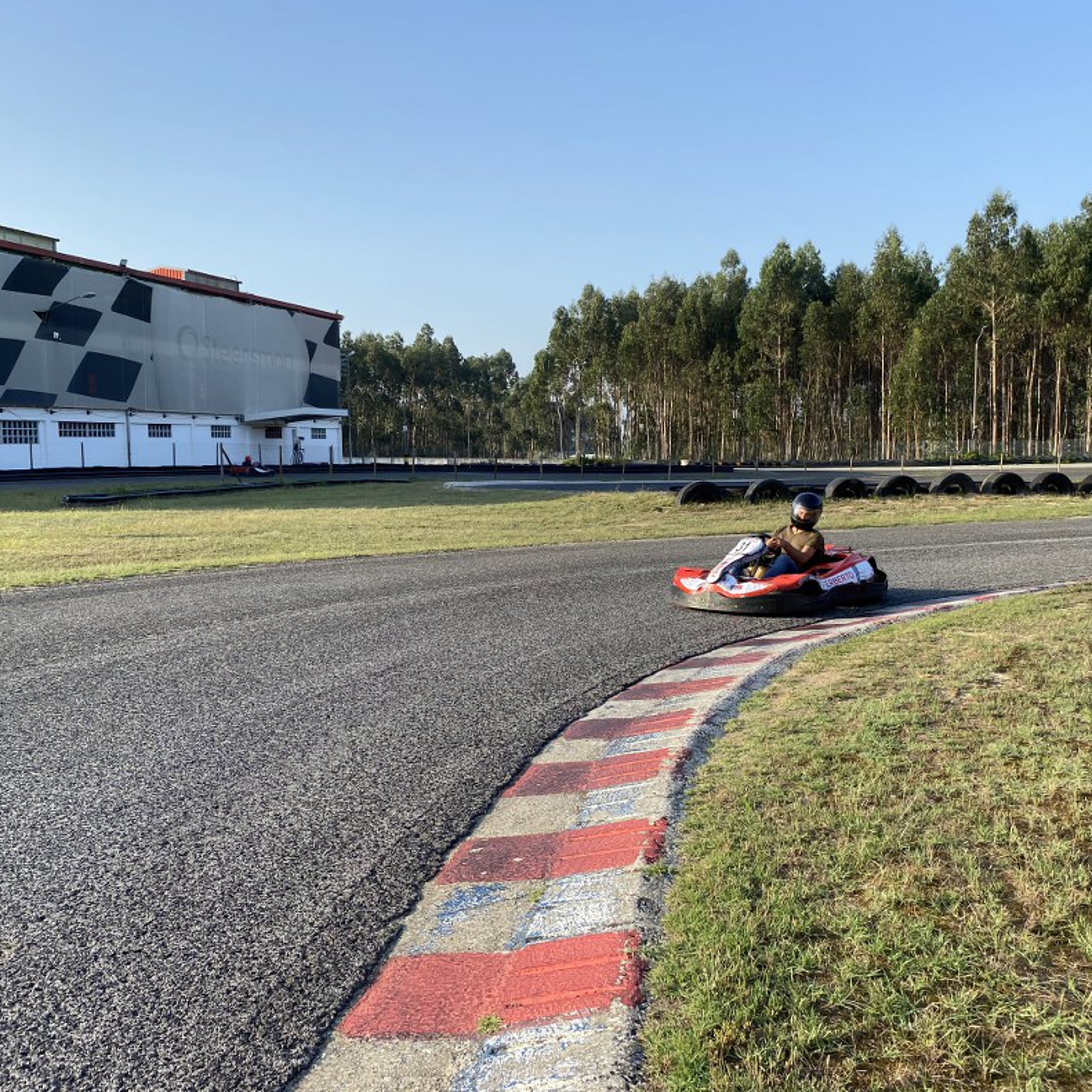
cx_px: 556
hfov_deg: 52.5
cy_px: 549
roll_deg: +0.9
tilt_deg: -6.6
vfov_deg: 52.5
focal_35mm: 31
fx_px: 1106
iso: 32
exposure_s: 1/1287
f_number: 1.8
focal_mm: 4.25
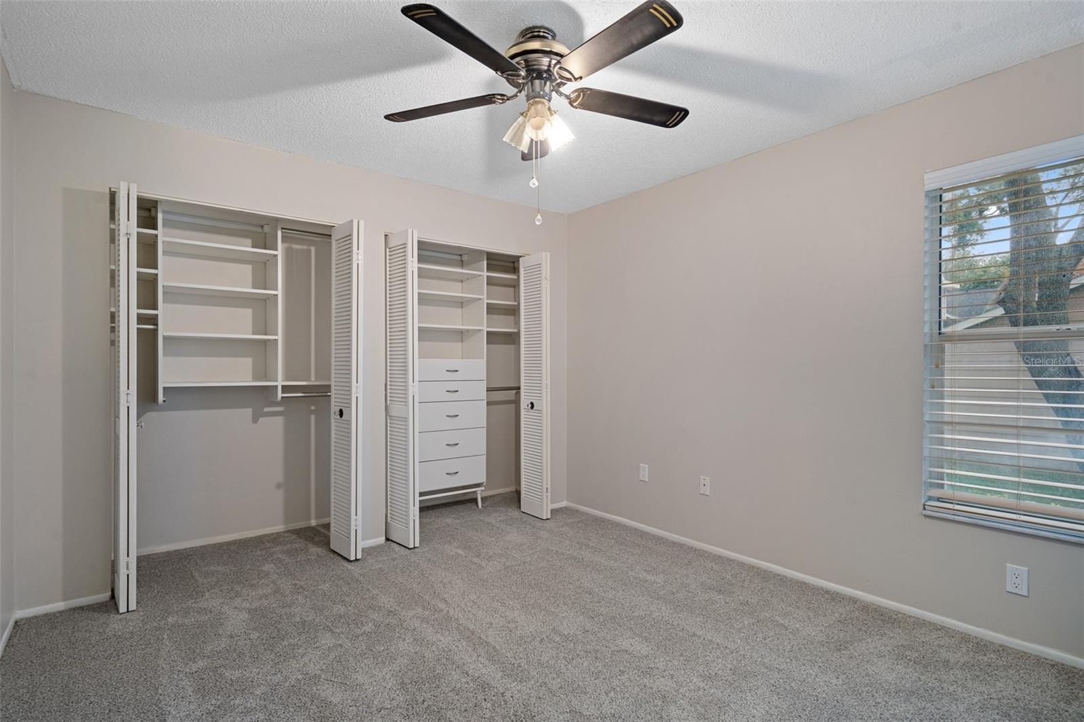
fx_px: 512
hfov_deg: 93.3
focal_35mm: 17
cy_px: 361
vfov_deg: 70.4
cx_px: 542
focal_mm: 17
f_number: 8
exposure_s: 1.6
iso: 320
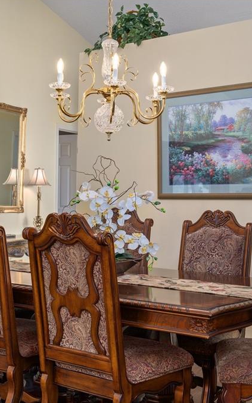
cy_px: 201
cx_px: 101
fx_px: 593
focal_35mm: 54
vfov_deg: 37.5
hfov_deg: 24.0
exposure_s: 1/2.5
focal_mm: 35
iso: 320
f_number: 8
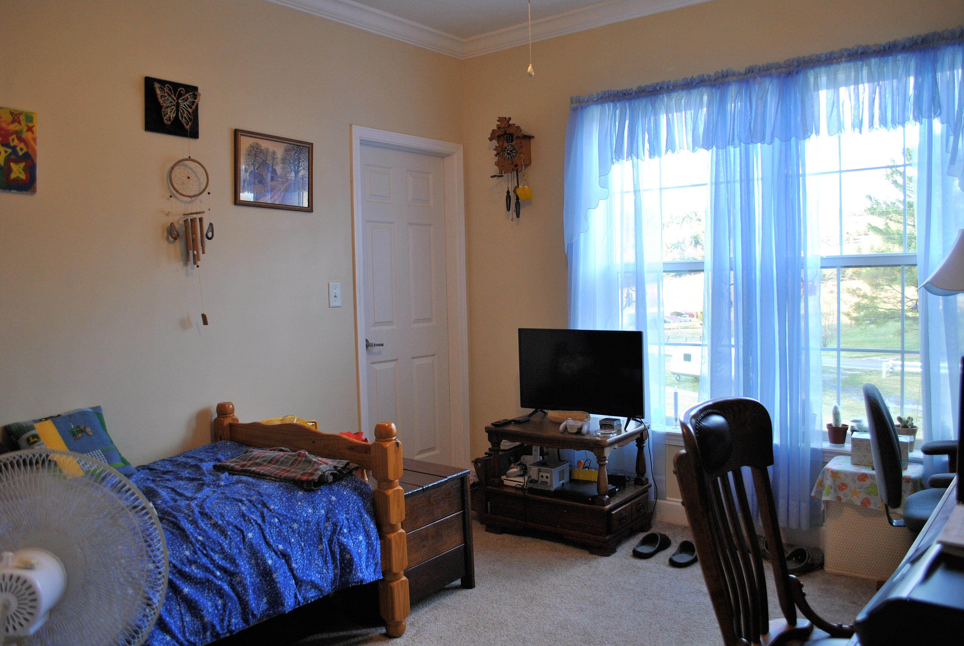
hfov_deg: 67.3
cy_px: 323
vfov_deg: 48.0
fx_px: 724
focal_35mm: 27
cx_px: 482
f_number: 3.8
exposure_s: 1/60
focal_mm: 18
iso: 200
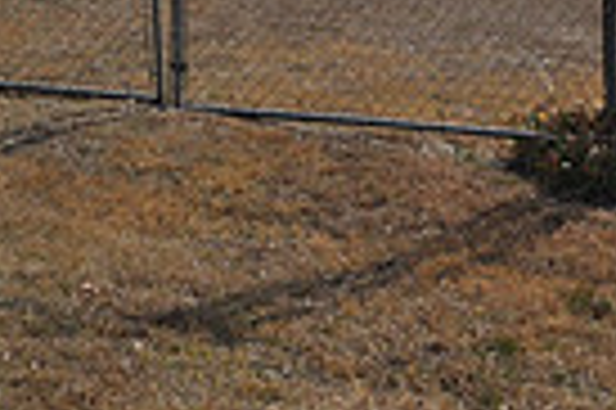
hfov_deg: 17.9
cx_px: 202
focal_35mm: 114
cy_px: -439
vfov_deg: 10.8
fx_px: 1948
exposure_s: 1/160
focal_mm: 18
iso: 200
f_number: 13
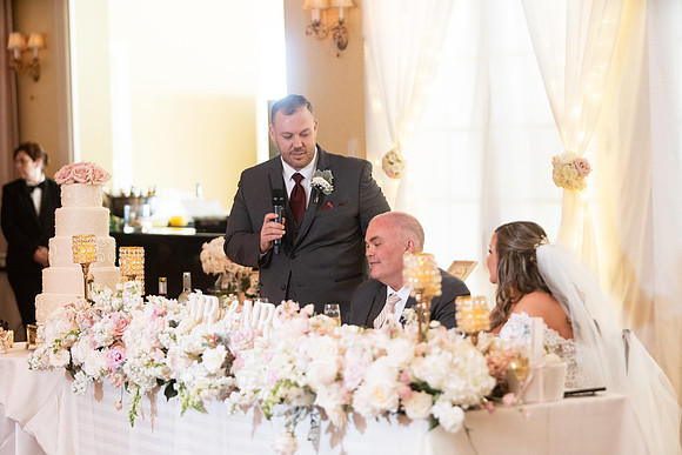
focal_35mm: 115
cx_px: 341
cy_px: 228
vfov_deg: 11.9
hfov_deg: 17.8
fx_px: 2179
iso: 4000
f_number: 2.8
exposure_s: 1/200
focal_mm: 115
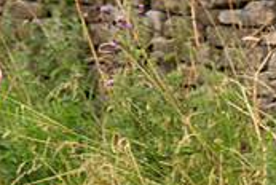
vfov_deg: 1.6
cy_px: -123
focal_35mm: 844
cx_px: -117
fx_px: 6482
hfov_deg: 2.4
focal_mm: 170
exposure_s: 1/800
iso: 320
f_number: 4.5
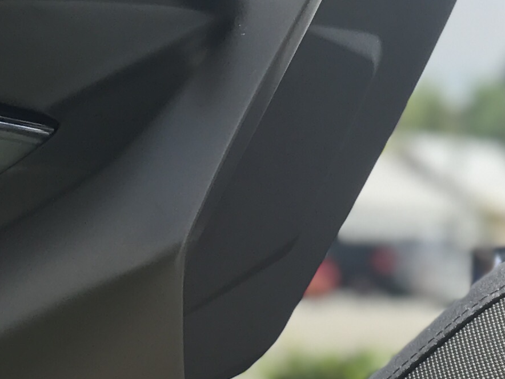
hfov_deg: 7.6
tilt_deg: -6.2
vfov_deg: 5.6
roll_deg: -0.9
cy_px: 745
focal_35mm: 260
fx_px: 3793
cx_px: 324
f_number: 2.8
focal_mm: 6.6
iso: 20
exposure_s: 1/386
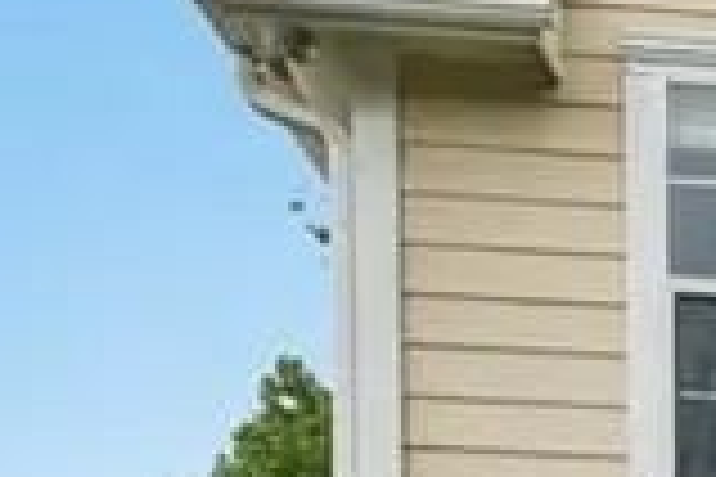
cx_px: 2157
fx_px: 2307
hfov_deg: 11.1
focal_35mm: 116
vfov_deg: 11.5
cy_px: 601
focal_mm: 18
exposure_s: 1/160
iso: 100
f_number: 8
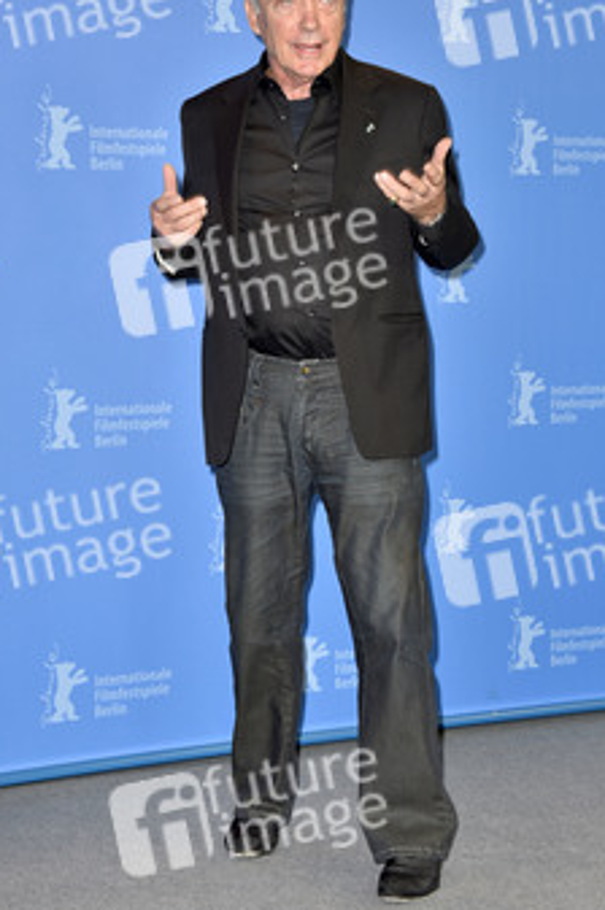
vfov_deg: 24.5
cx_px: 327
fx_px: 2096
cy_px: 408
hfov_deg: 16.4
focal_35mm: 83
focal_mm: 70
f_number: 5.6
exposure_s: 1/160
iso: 640
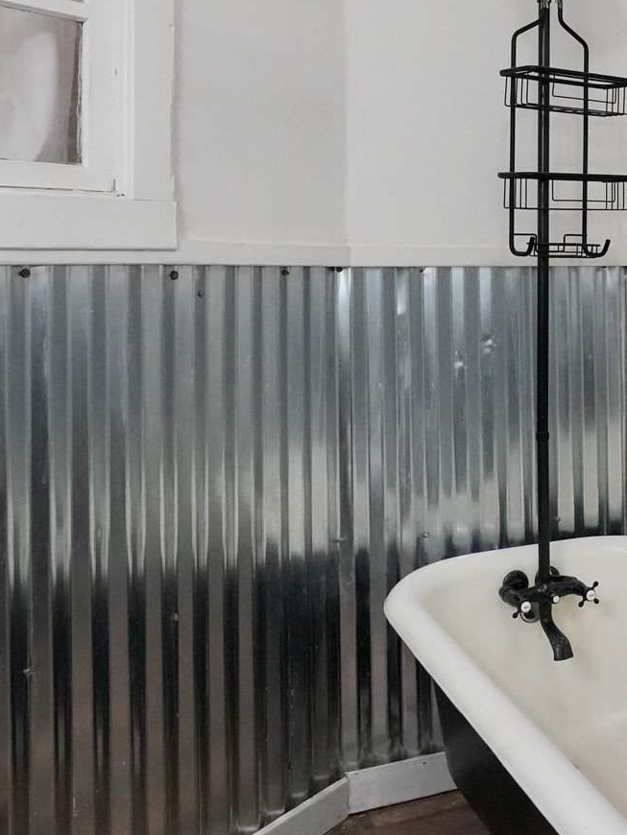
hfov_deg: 37.3
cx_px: 555
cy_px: 247
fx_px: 869
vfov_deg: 50.0
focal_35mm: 36
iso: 3200
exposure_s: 1/50
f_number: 10
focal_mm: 10
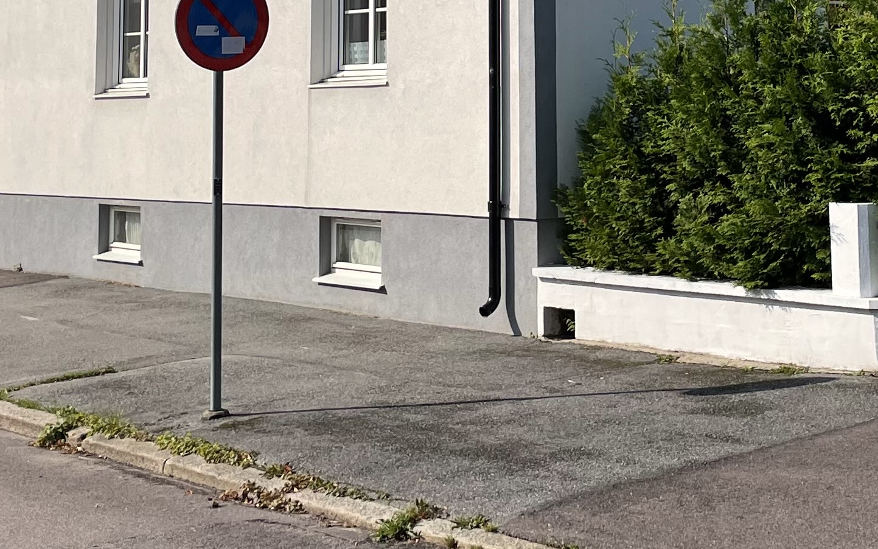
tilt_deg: +5.3
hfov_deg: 26.4
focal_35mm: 77
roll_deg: +0.7
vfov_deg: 16.4
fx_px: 1843
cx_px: 672
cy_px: -72
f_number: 1.6
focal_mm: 4.2
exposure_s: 1/4464
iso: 32
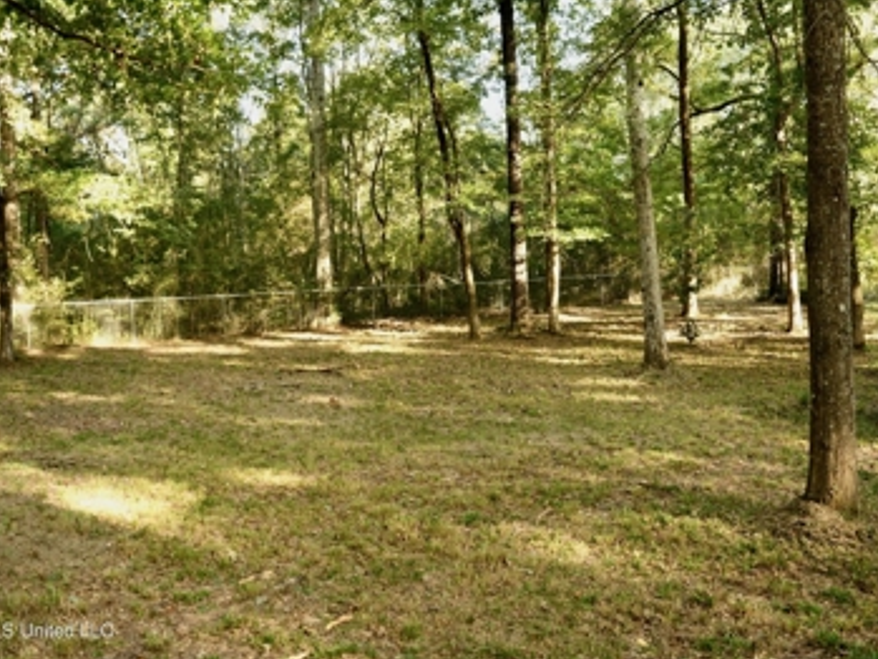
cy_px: 322
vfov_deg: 48.3
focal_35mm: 29
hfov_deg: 61.6
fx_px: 736
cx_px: 421
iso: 640
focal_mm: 26
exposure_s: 1/40
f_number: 6.3
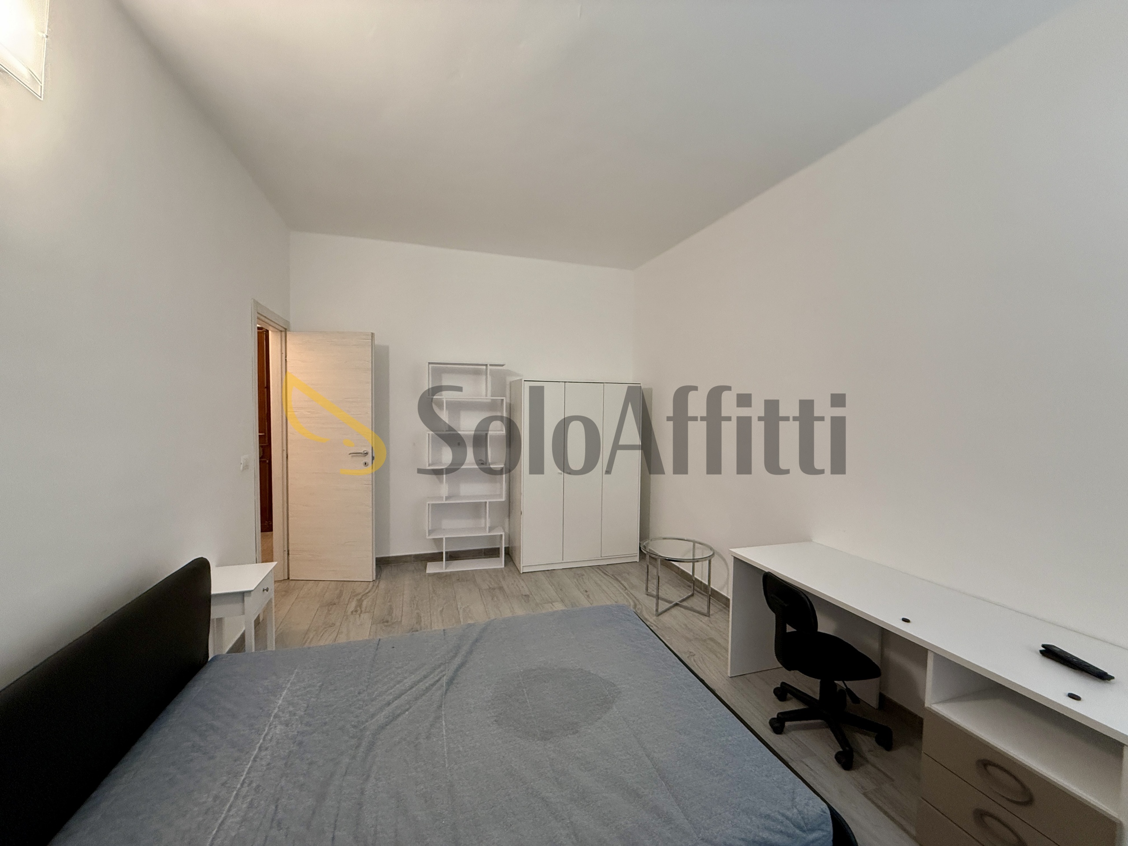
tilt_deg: -2.4
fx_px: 456
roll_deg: -0.7
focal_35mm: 14
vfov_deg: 85.7
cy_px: 423
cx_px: 564
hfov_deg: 102.1
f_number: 2.2
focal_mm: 2.22
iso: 320
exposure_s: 1/100
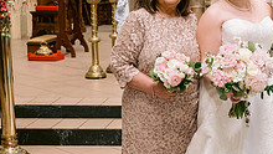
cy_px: 75
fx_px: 760
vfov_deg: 11.6
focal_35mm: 105
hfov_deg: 19.9
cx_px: 256
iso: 1600
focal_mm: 35
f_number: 4
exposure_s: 1/125
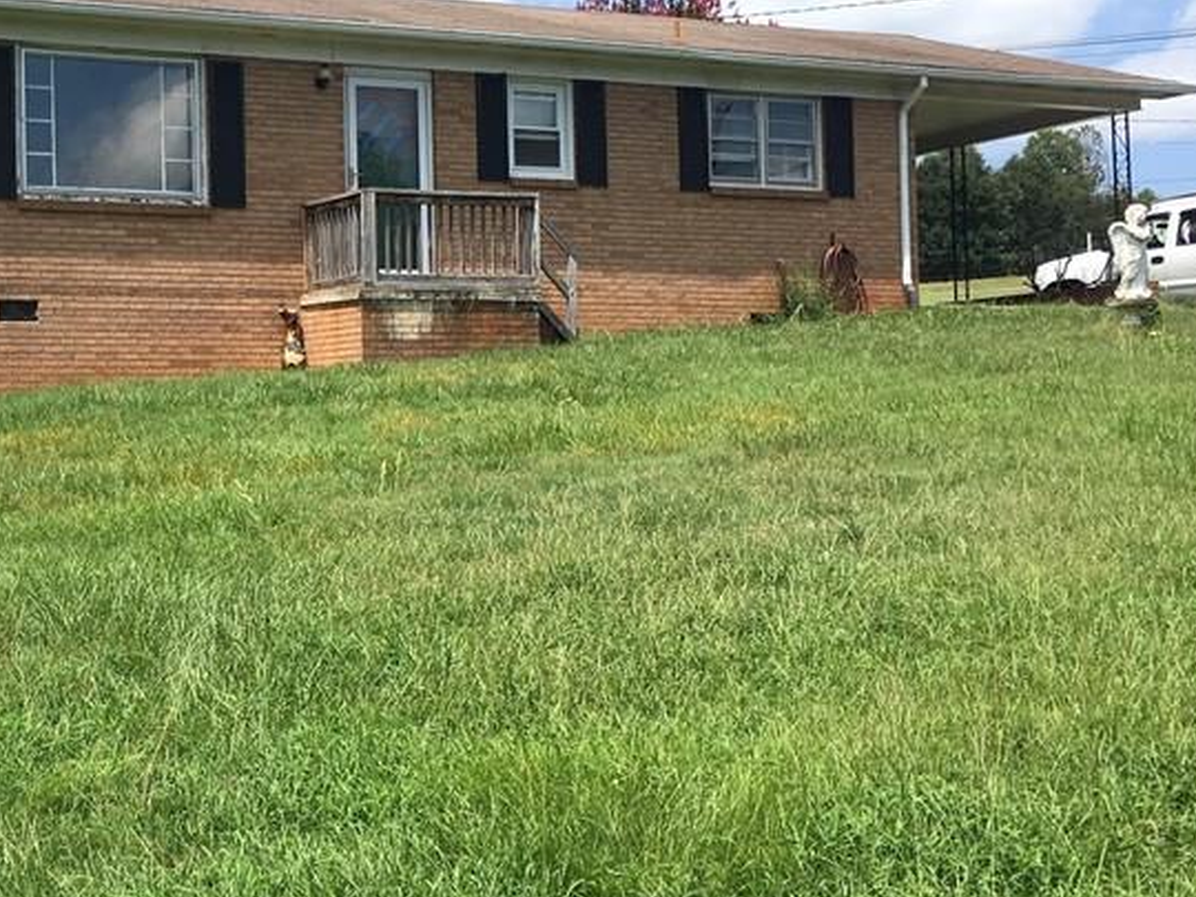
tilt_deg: +3.0
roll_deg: +1.1
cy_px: 385
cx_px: 202
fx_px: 1900
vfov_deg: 26.5
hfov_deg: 33.7
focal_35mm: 55
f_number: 2.2
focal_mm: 4.15
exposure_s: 1/1326
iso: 25
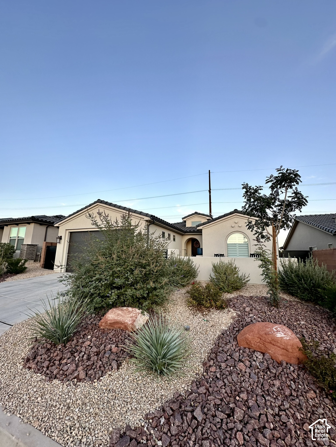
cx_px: 168
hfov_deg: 85.7
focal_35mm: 14
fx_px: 181
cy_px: 224
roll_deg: -1.8
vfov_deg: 102.1
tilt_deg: +11.7
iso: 40
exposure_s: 1/212
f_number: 2.2
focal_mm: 2.22
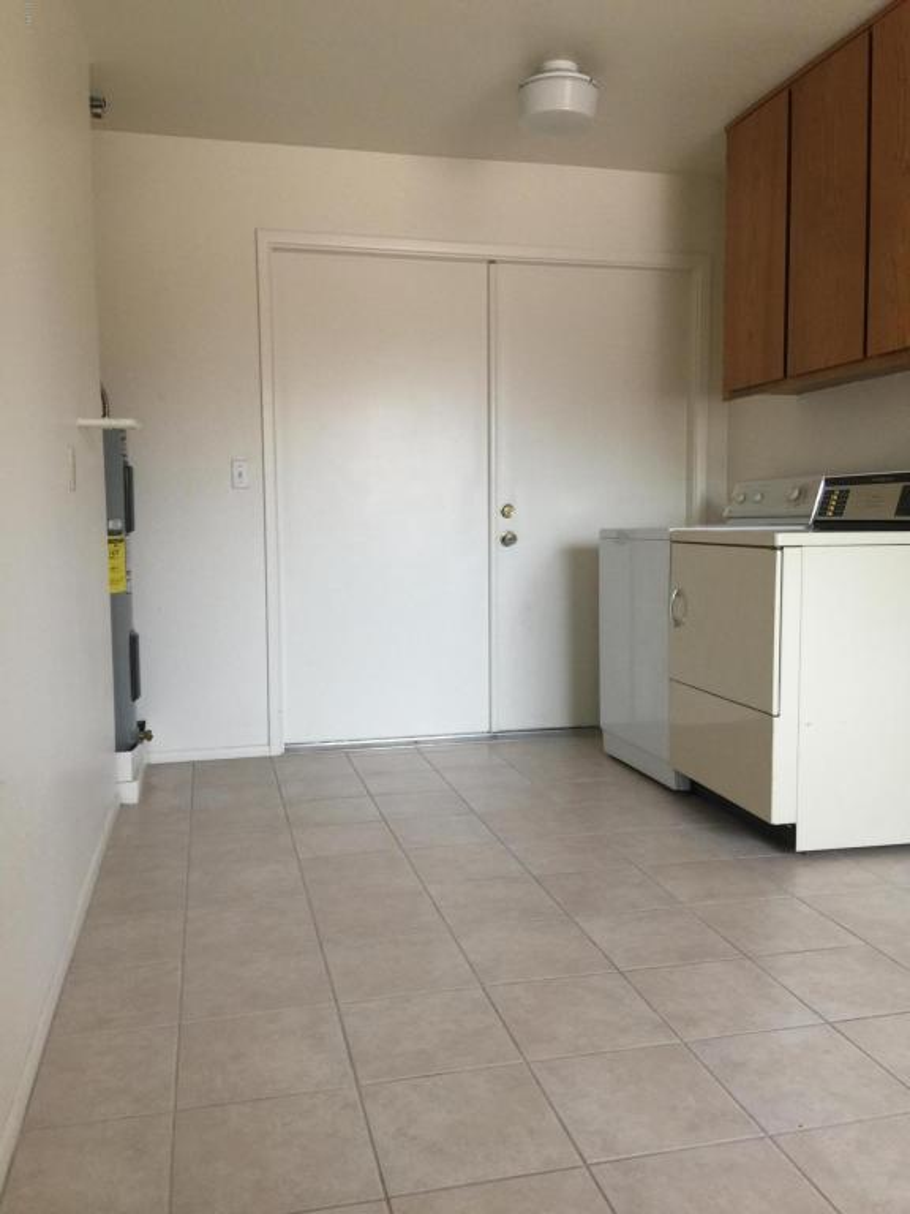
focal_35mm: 29
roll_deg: -0.1
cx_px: 455
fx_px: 1016
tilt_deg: -4.8
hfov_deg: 48.2
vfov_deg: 61.7
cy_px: 607
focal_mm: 4.15
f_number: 2.2
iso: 50
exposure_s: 1/30
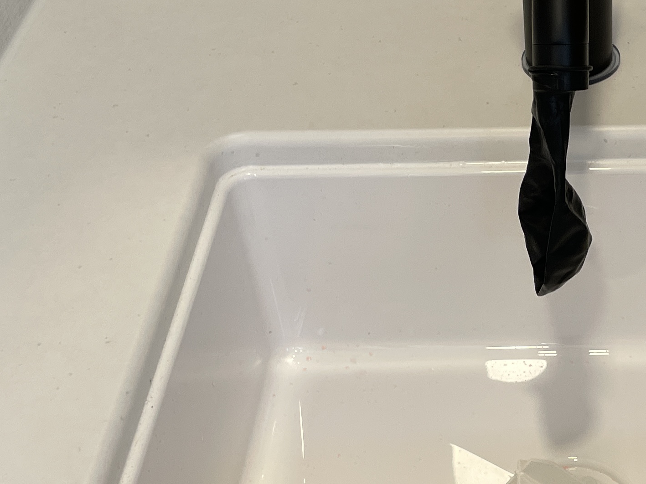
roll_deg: +1.1
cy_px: 291
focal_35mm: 74
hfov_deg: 25.6
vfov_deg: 19.9
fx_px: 1381
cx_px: 561
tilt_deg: -39.2
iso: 64
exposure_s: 1/121
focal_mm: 4.2
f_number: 1.6
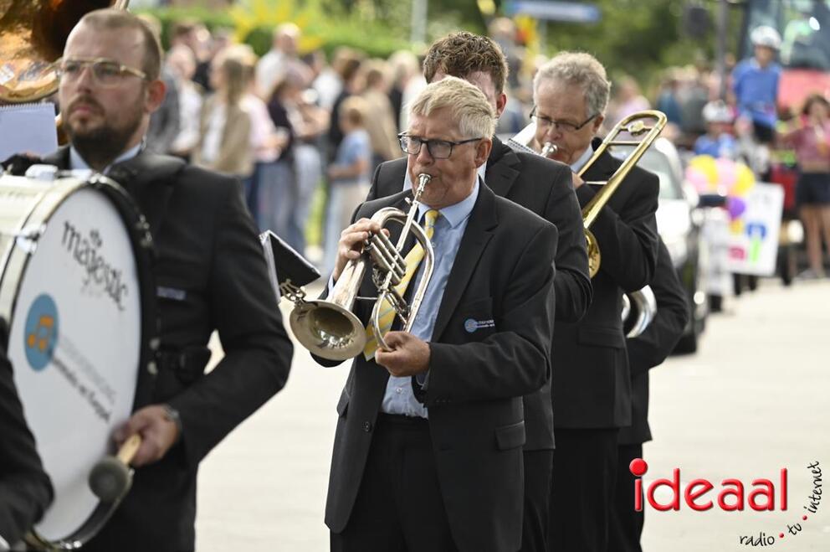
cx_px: 415
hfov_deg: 9.4
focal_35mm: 220
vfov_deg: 6.2
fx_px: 5066
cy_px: 276
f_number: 5
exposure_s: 1/400
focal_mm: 220
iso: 320
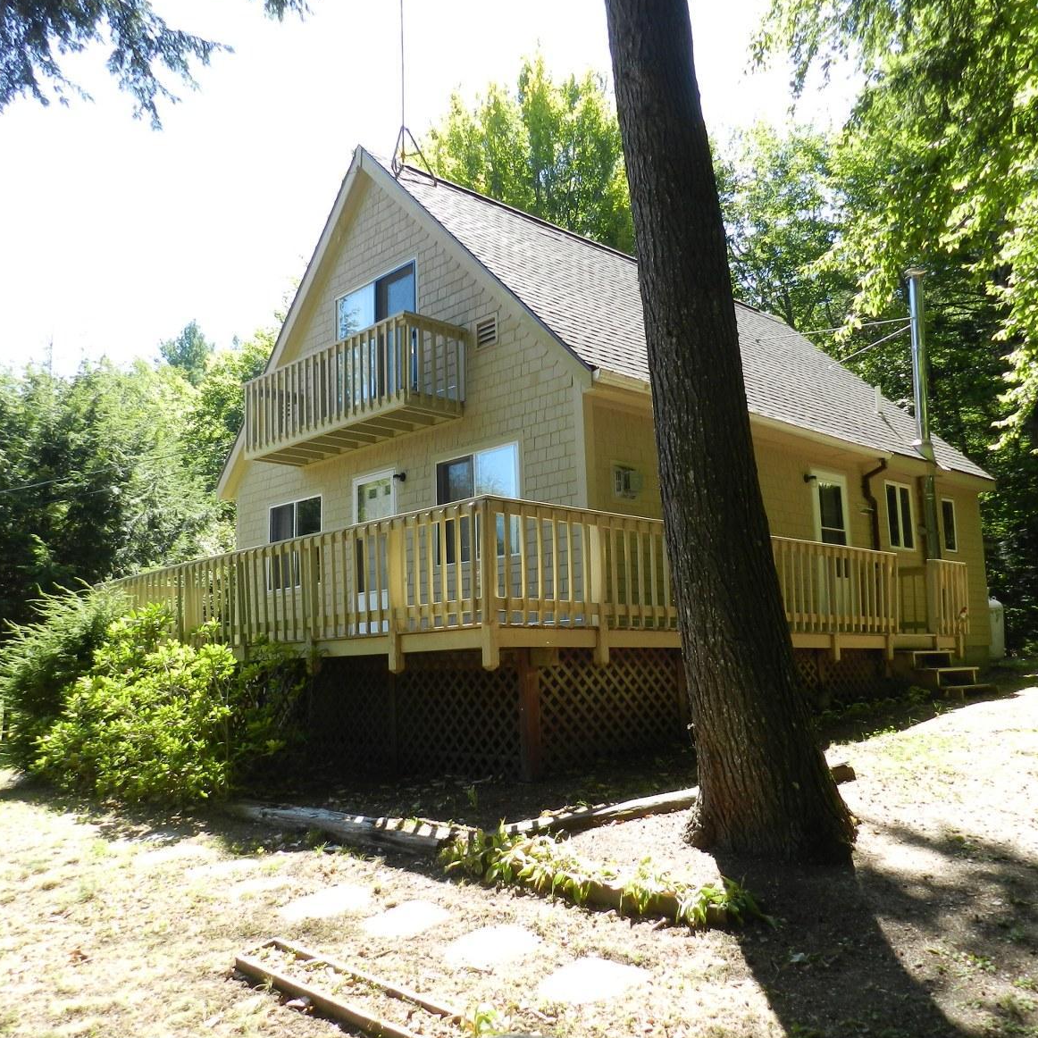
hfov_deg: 57.3
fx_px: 950
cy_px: 524
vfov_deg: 57.3
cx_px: 539
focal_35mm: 28
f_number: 3.4
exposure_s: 1/250
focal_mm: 4
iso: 160
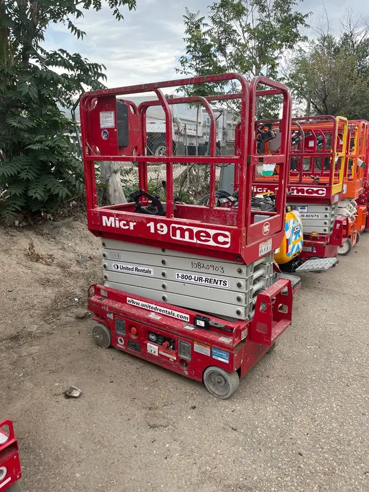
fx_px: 369
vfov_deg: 67.3
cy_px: 246
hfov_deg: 53.1
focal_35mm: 26
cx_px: 184
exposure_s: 1/534
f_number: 1.6
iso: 50
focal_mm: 5.1
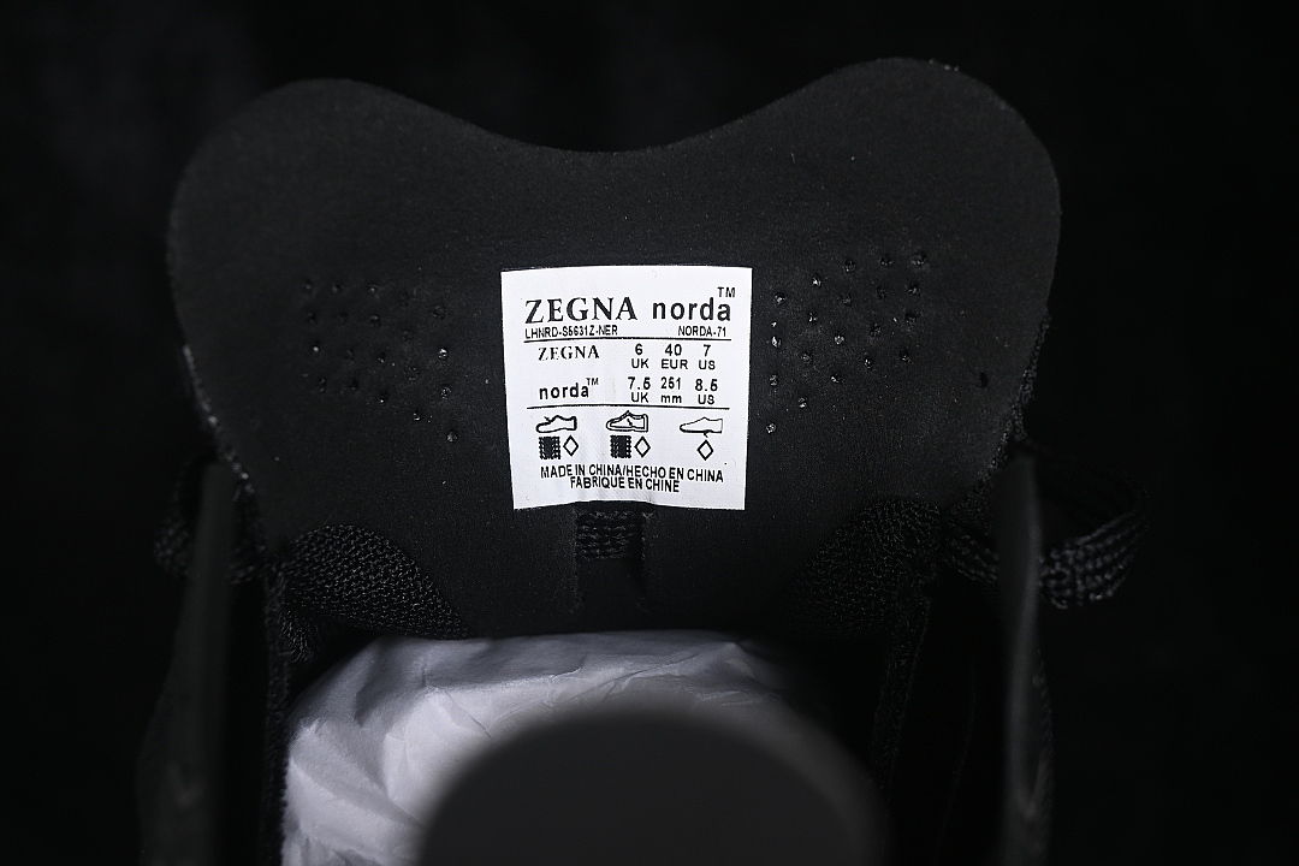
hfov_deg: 27.0
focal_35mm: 75
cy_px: 433
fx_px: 2706
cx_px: 650
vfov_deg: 18.2
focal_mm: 50
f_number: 6.3
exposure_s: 1/60
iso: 160
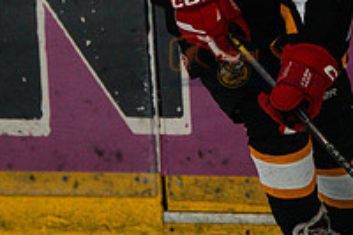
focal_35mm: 836
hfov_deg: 2.5
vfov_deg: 1.6
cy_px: -6
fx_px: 8191
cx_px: 245
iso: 3200
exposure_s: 1/1600
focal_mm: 221
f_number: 3.2
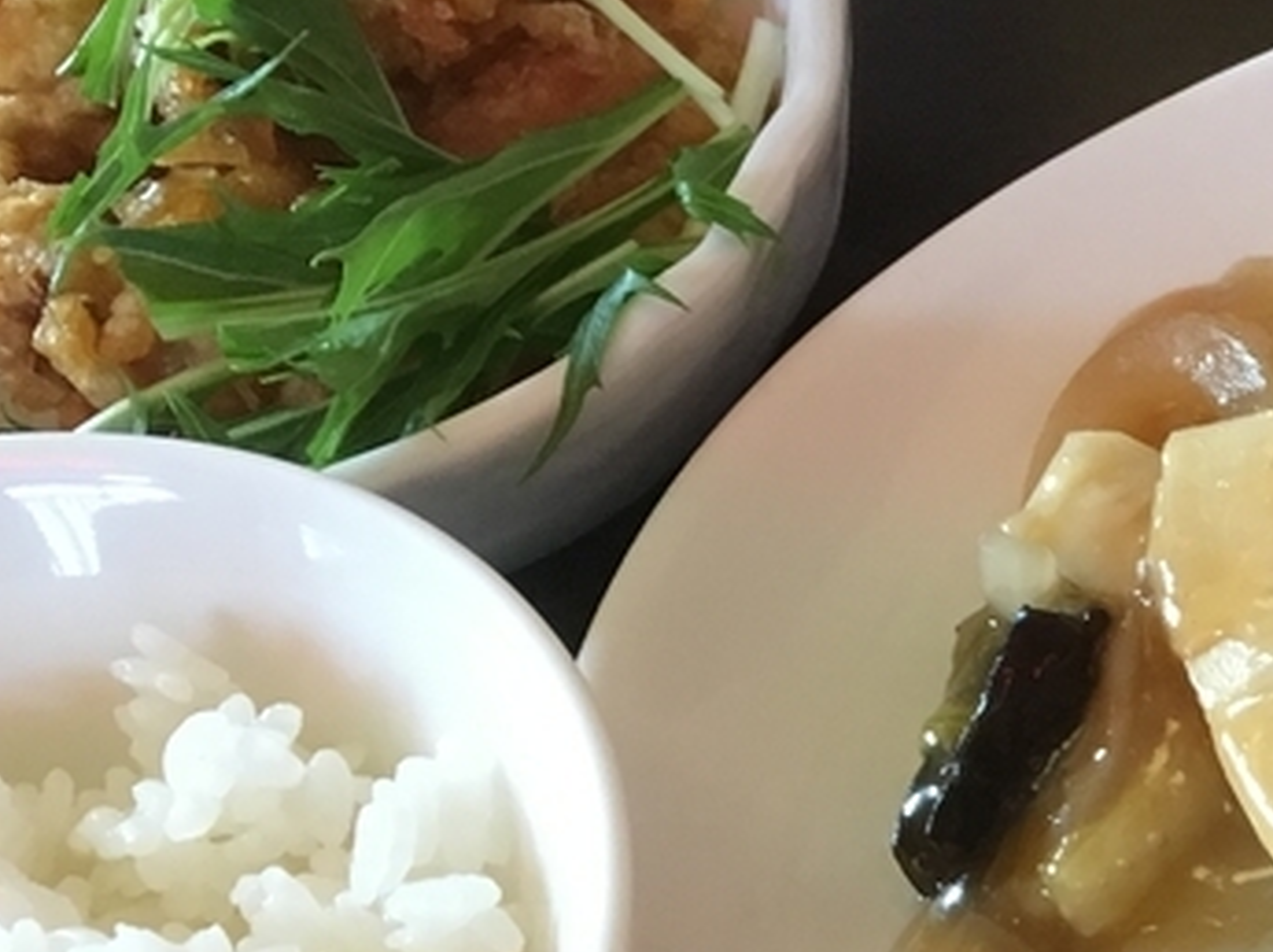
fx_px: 3710
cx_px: 2070
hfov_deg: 17.0
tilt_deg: -56.0
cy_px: 1129
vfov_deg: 14.2
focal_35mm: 101
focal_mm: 4.15
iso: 100
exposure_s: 1/30
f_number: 2.2
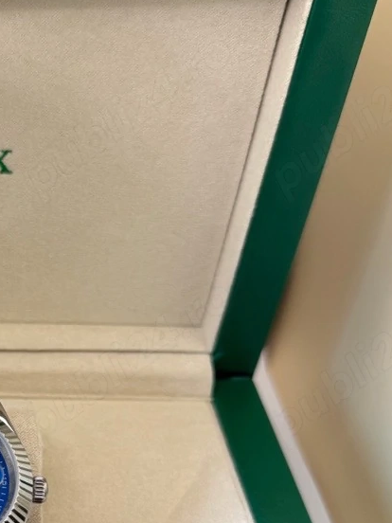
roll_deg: -2.5
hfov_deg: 23.5
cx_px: -54
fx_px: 876
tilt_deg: -38.8
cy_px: 400
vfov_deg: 32.5
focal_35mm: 58
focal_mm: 6.76
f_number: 1.78
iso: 64
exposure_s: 1/71
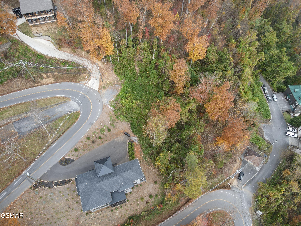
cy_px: 113
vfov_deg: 56.8
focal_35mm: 24
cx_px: 150
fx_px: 209
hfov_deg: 71.6
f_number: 2.8
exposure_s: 1/40
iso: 110
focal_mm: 4.5
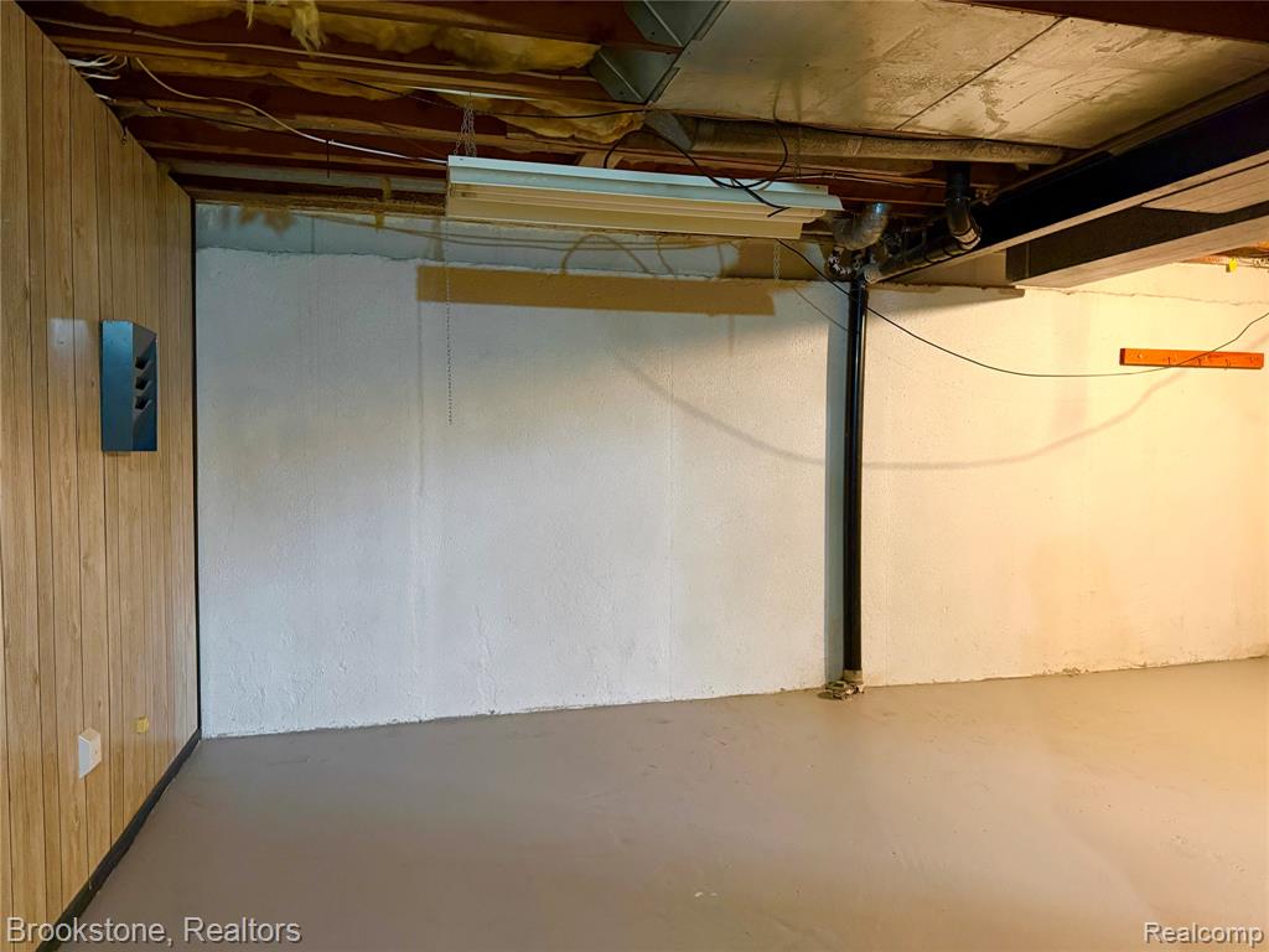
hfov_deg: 71.6
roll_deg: -0.3
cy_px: 476
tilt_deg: -2.4
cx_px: 634
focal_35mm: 24
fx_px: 880
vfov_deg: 56.8
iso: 800
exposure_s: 1/30
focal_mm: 6.76
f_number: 1.78
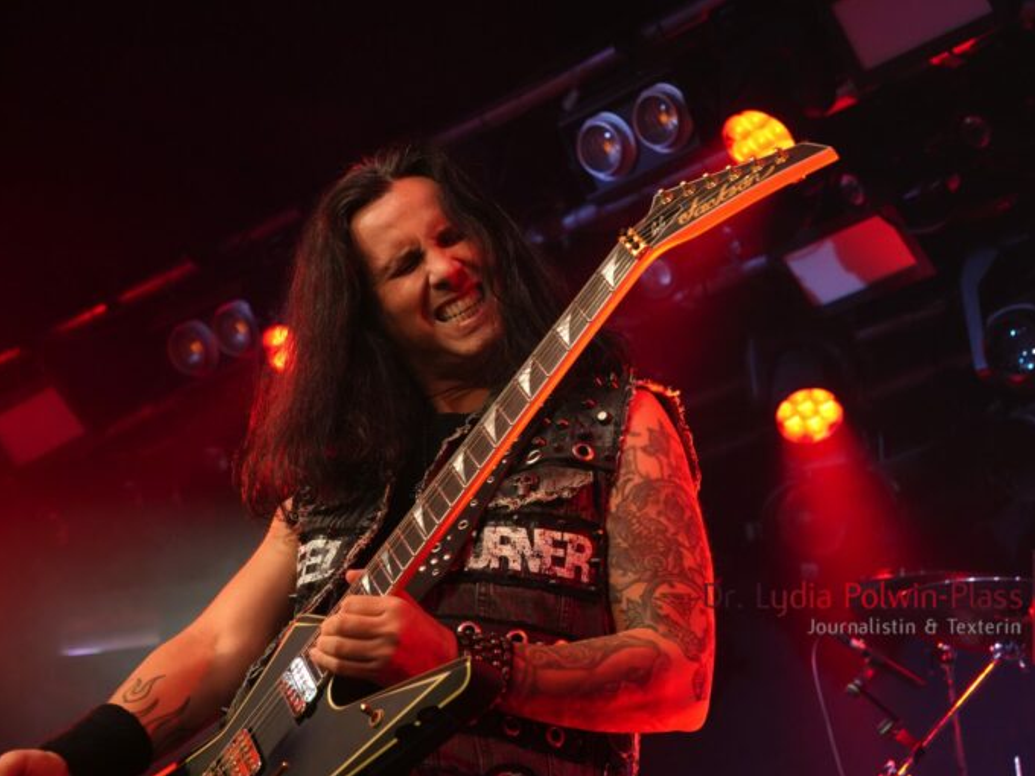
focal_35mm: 88
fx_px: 2631
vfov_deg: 16.8
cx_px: 531
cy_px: 388
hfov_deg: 22.3
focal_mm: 54
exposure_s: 1/160
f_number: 4.5
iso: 3200
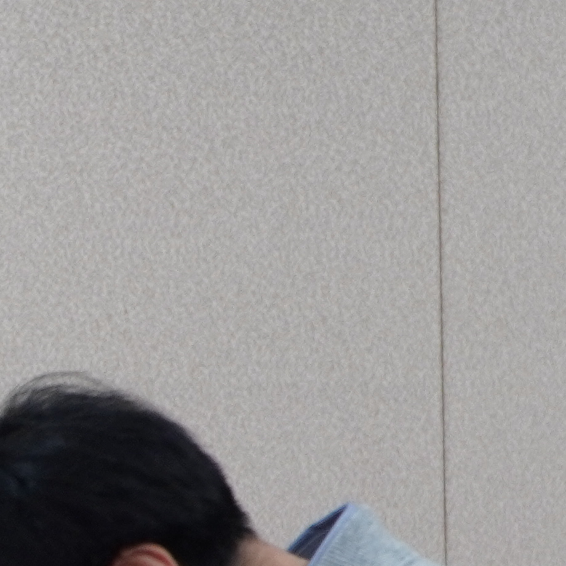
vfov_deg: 6.7
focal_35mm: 258
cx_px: -657
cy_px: 733
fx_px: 4768
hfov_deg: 6.5
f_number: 4
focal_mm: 31
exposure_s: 1/50
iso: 320
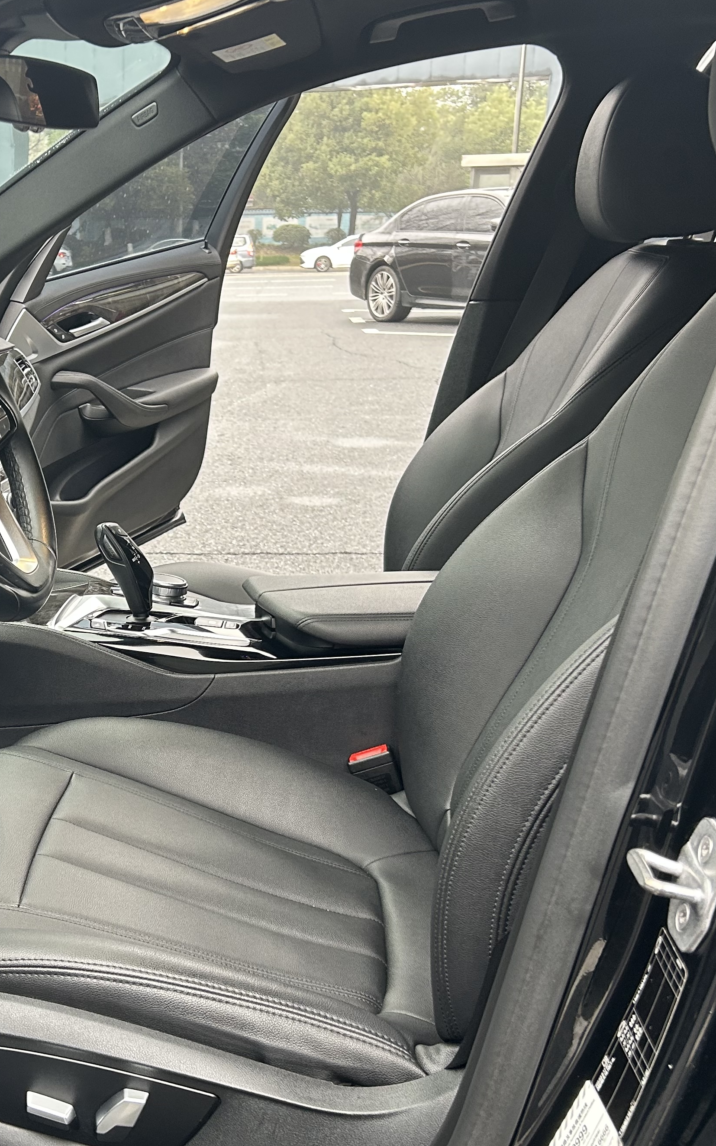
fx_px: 1311
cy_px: 645
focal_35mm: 42
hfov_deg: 29.5
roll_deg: +1.5
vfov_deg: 47.1
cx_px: 98
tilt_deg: -16.3
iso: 125
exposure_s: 1/93
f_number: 1.5
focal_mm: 5.7
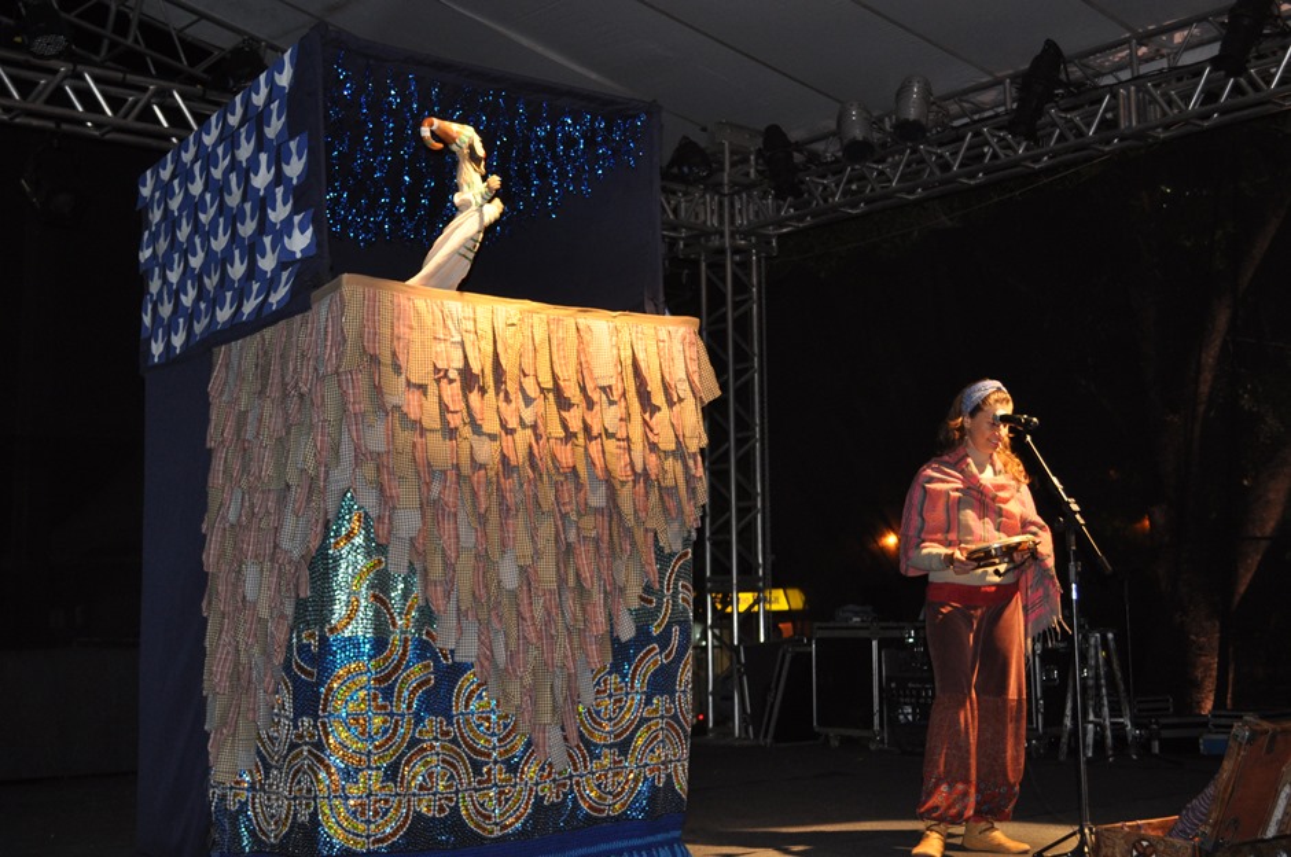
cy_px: 428
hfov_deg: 41.2
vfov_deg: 28.0
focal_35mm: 48
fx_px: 1719
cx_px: 646
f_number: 4.8
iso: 640
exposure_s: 1/60
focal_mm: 32
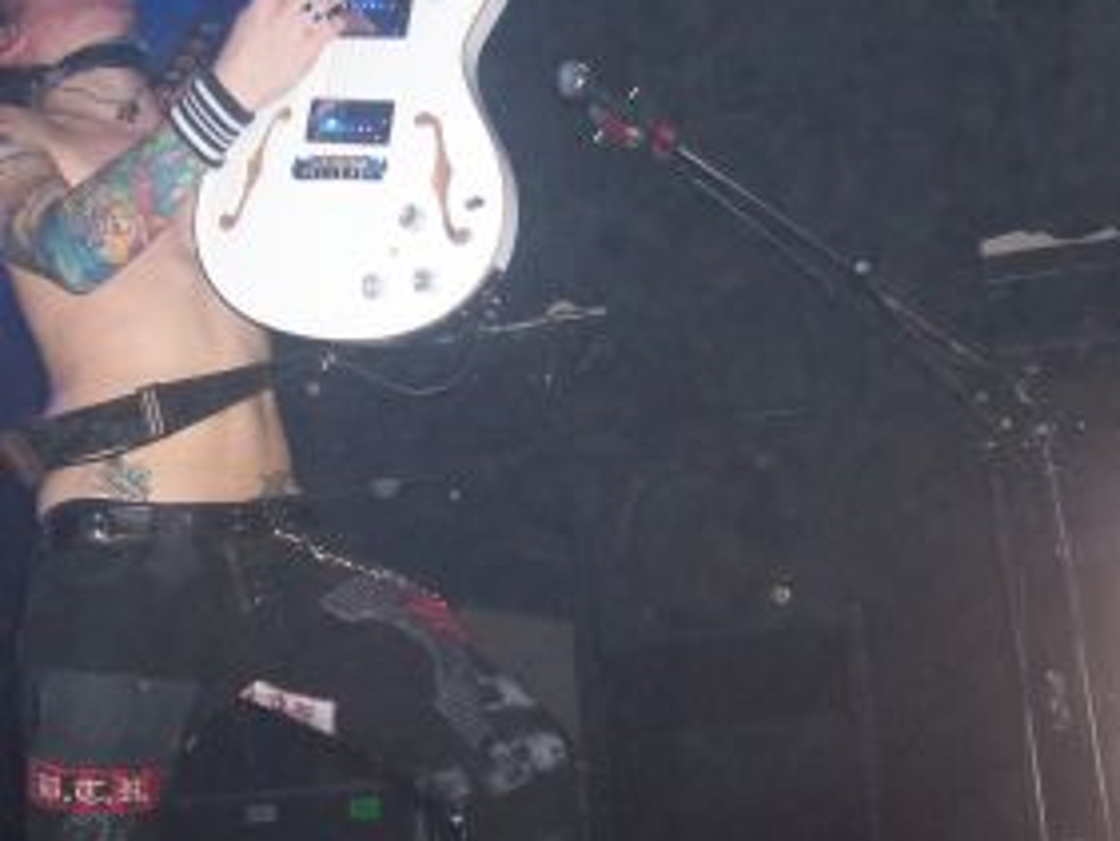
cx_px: 411
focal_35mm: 55
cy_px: 411
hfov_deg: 34.7
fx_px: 1780
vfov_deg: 26.6
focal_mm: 5.9
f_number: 4.5
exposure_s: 1/64
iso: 140
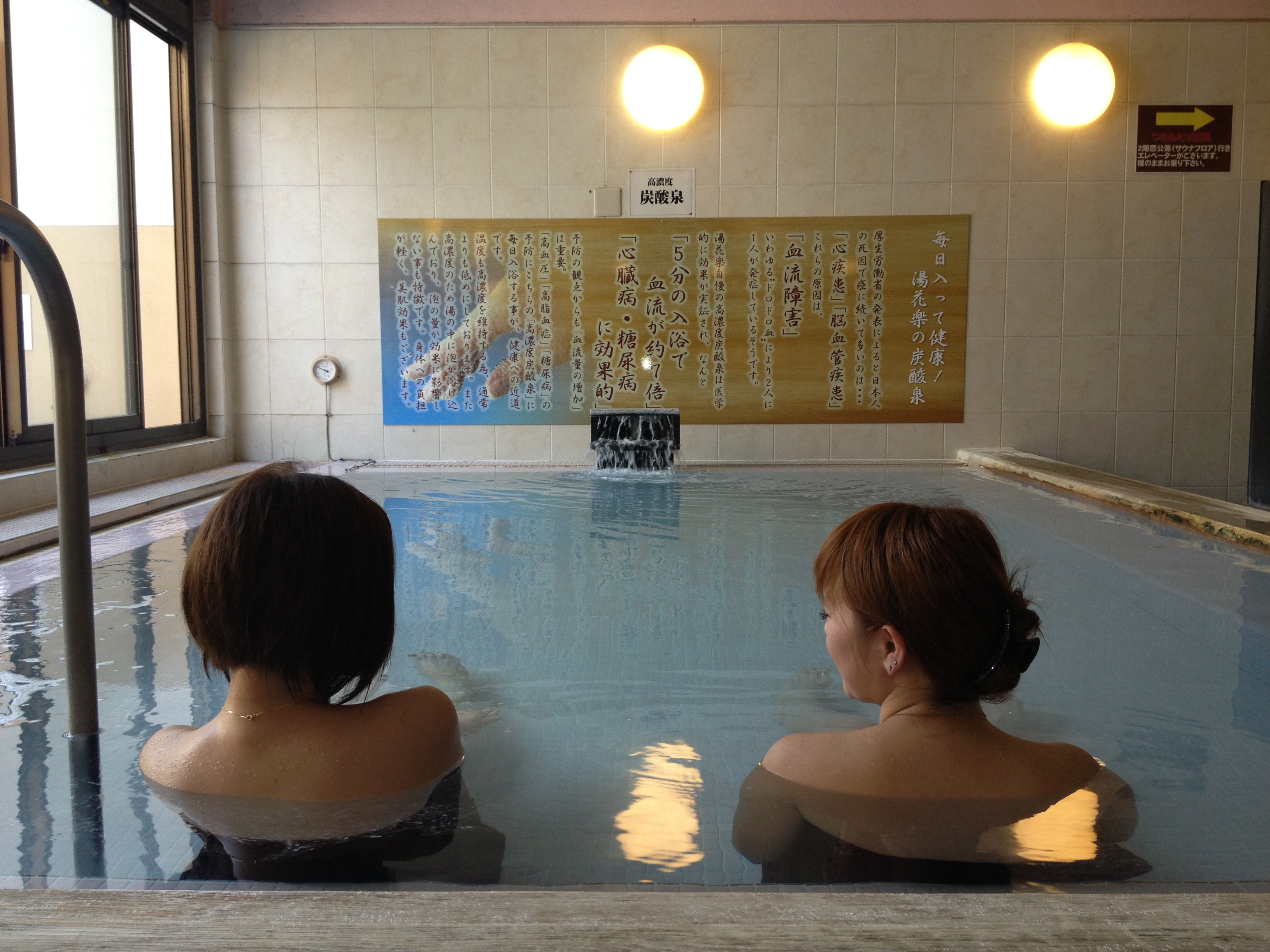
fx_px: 1284
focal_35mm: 35
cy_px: 476
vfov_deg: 40.7
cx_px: 635
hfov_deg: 52.6
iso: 64
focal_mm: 4.28
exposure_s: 1/60
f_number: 2.4
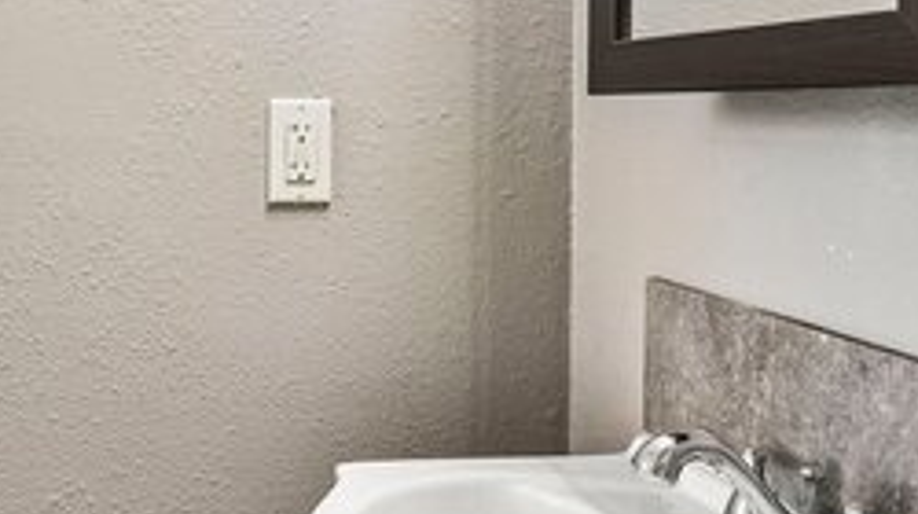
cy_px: 119
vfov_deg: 27.2
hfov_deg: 44.9
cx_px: 176
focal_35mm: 43
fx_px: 1046
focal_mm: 16
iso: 800
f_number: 8
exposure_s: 1/15
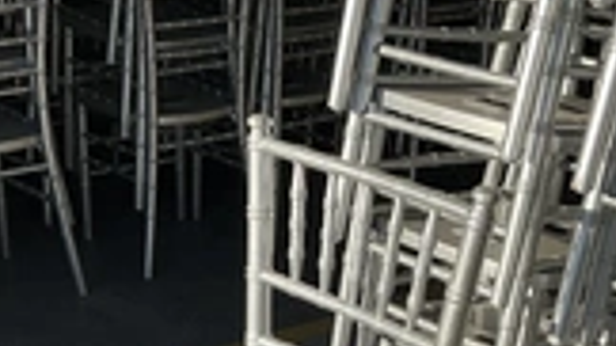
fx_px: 1274
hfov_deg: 27.2
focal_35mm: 78
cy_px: 548
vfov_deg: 14.3
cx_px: 319
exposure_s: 1/1342
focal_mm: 3
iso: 25
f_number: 1.8
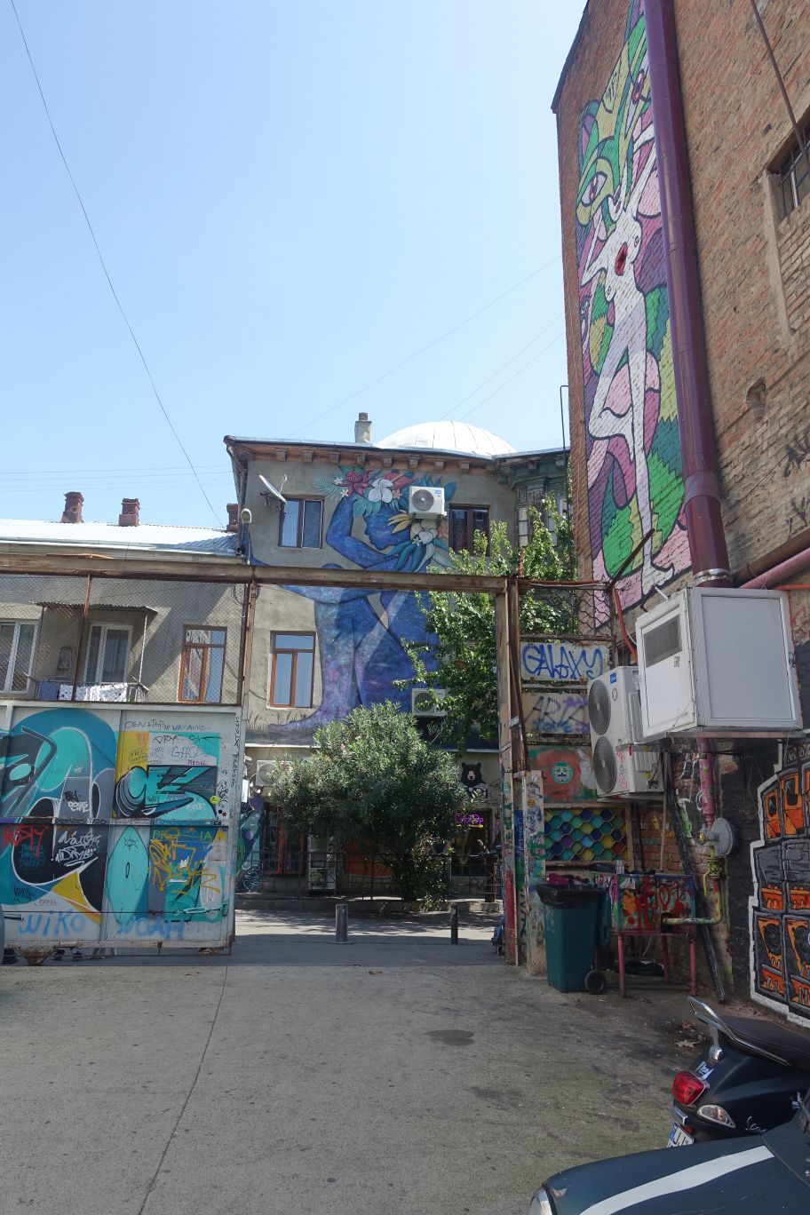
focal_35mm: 24
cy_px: 608
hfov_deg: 53.1
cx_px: 405
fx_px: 810
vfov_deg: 73.7
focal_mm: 8.8
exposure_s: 1/400
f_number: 4
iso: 125
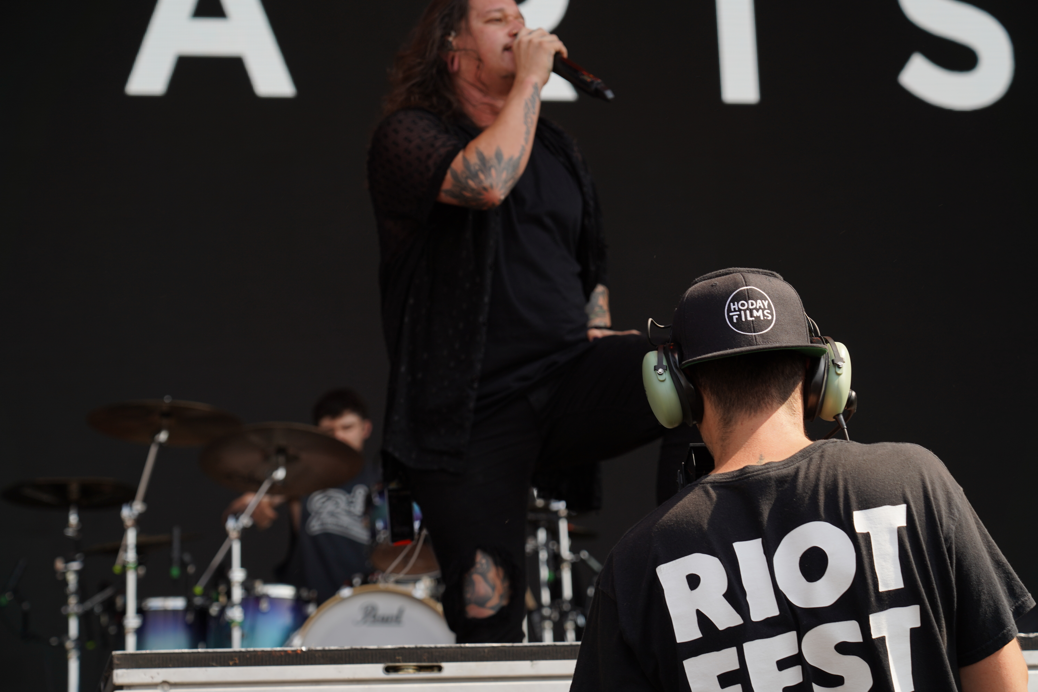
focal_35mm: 105
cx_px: 519
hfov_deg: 19.5
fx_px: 3027
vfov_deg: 13.0
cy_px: 346
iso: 100
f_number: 6.3
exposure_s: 1/320
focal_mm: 105
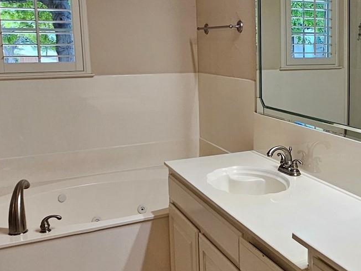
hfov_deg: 43.5
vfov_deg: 35.1
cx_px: 293
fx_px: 428
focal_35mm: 41
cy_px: 114
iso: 125
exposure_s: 1/60
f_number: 2.2
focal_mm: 2.2
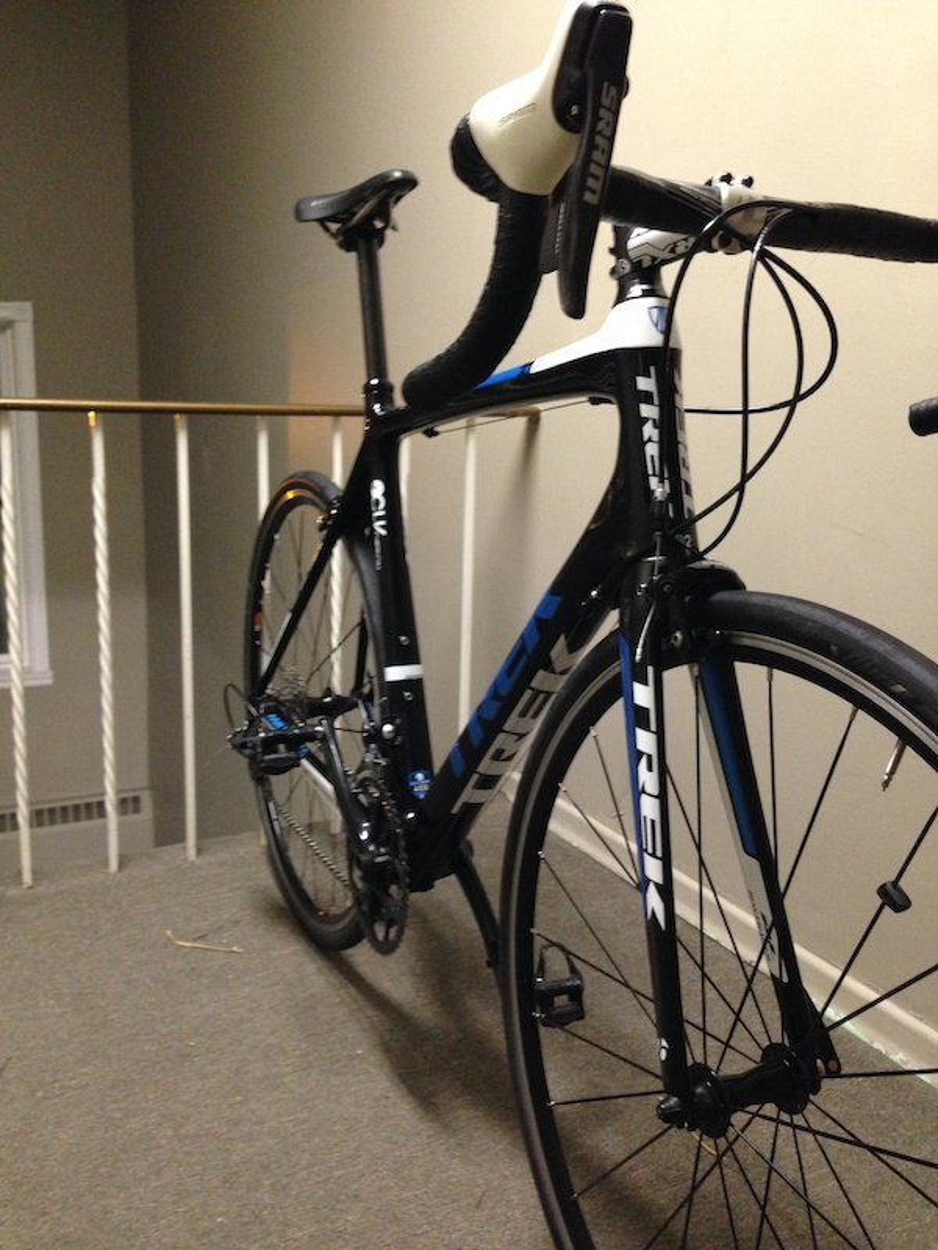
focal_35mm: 33
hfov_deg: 42.9
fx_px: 1192
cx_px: 469
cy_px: 625
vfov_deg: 55.4
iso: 400
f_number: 2.4
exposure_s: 1/20
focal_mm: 4.12
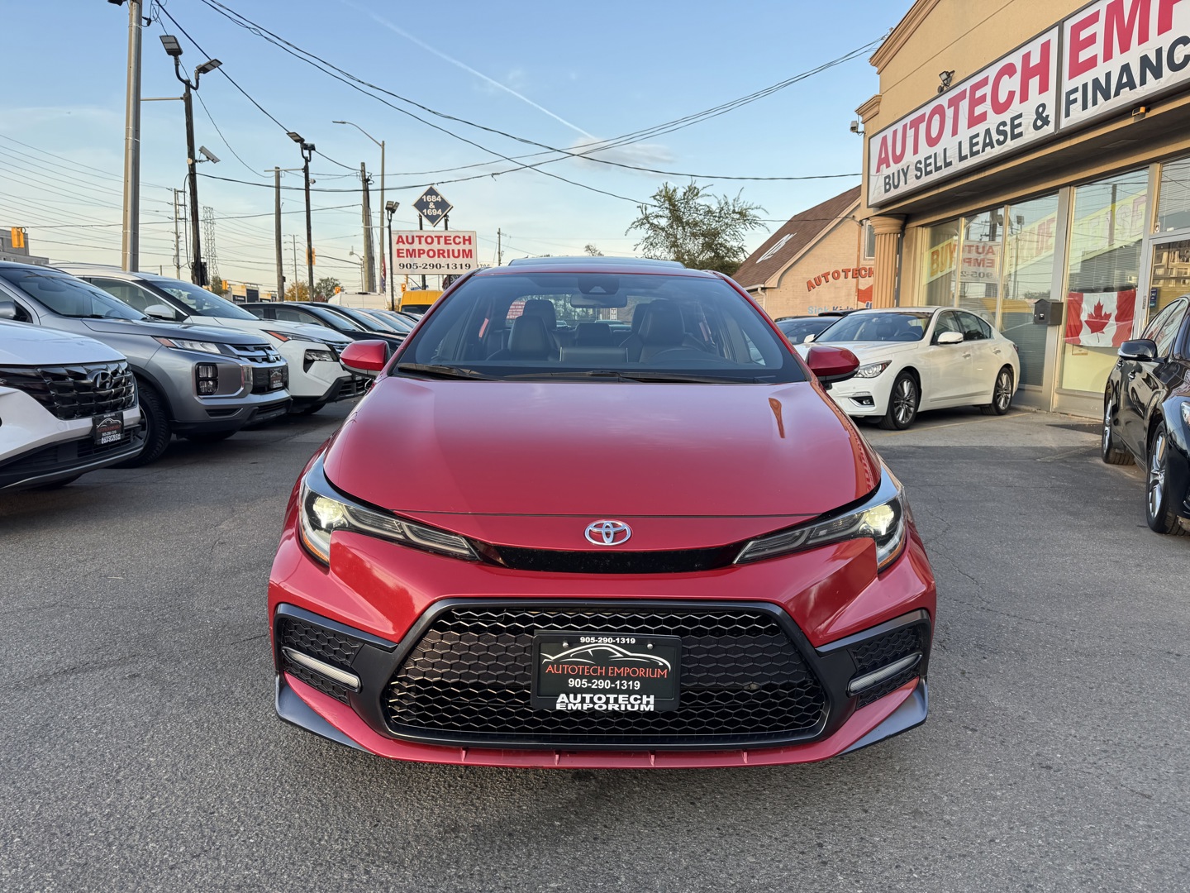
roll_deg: +0.0
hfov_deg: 71.6
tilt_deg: -6.4
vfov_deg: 56.8
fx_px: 825
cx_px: 595
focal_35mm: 24
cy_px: 446
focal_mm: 6.76
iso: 80
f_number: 1.78
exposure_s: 1/514
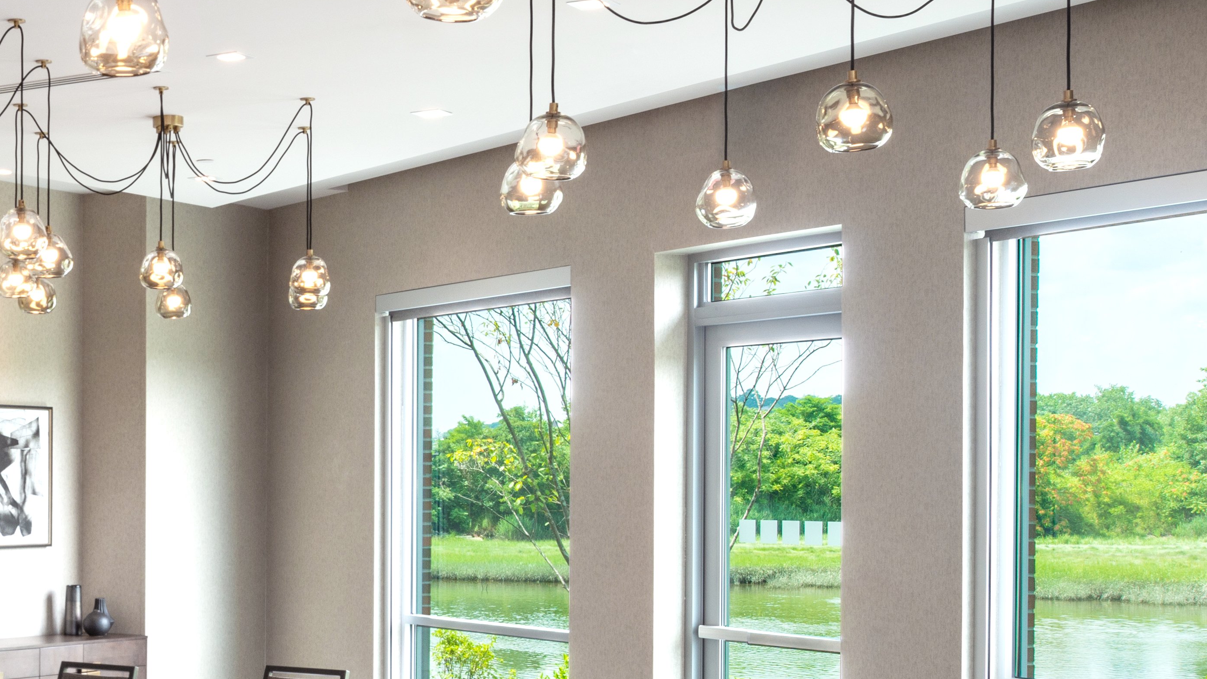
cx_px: -49
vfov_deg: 18.1
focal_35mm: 66
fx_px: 2112
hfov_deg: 29.4
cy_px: 559
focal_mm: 24
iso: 200
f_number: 11
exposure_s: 1/4
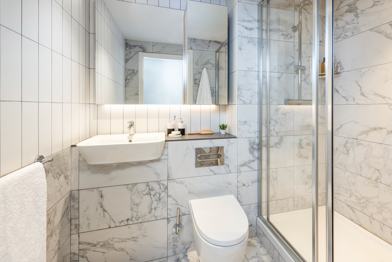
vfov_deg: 81.3
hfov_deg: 104.2
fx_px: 152
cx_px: 196
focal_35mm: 14
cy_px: 131
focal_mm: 14
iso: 100
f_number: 7.1
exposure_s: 1/5
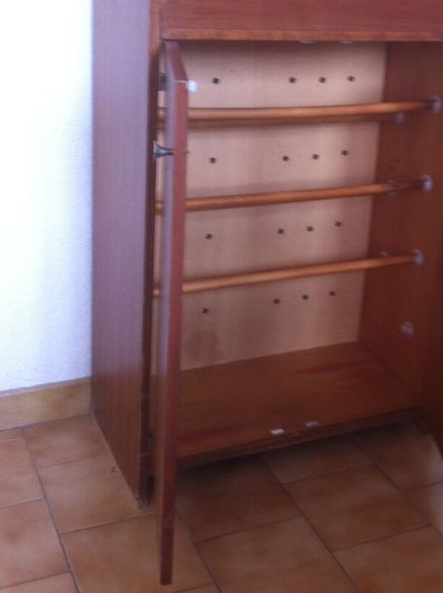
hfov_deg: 25.2
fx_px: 975
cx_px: 355
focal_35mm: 57
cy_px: 186
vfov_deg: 33.5
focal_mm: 3.85
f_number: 2.8
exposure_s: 1/15
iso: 80
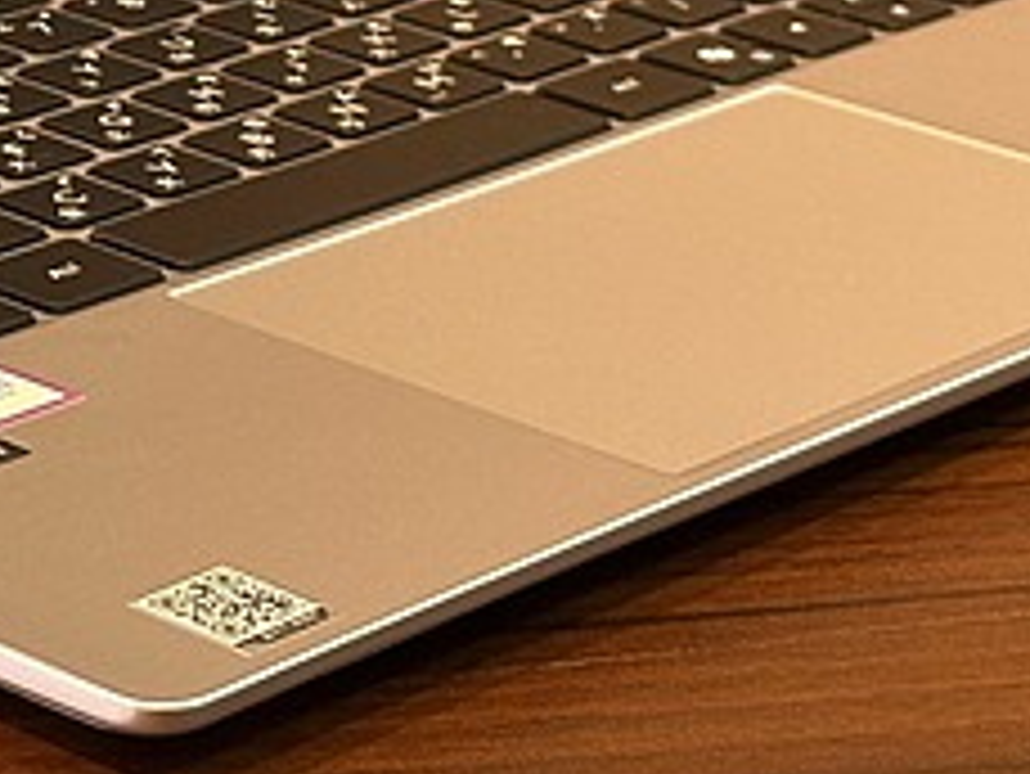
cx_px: 0
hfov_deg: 11.1
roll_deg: +0.1
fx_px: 5269
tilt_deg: -14.1
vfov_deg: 8.3
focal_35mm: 177
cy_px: -155
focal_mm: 5.96
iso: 125
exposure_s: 1/40
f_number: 1.6
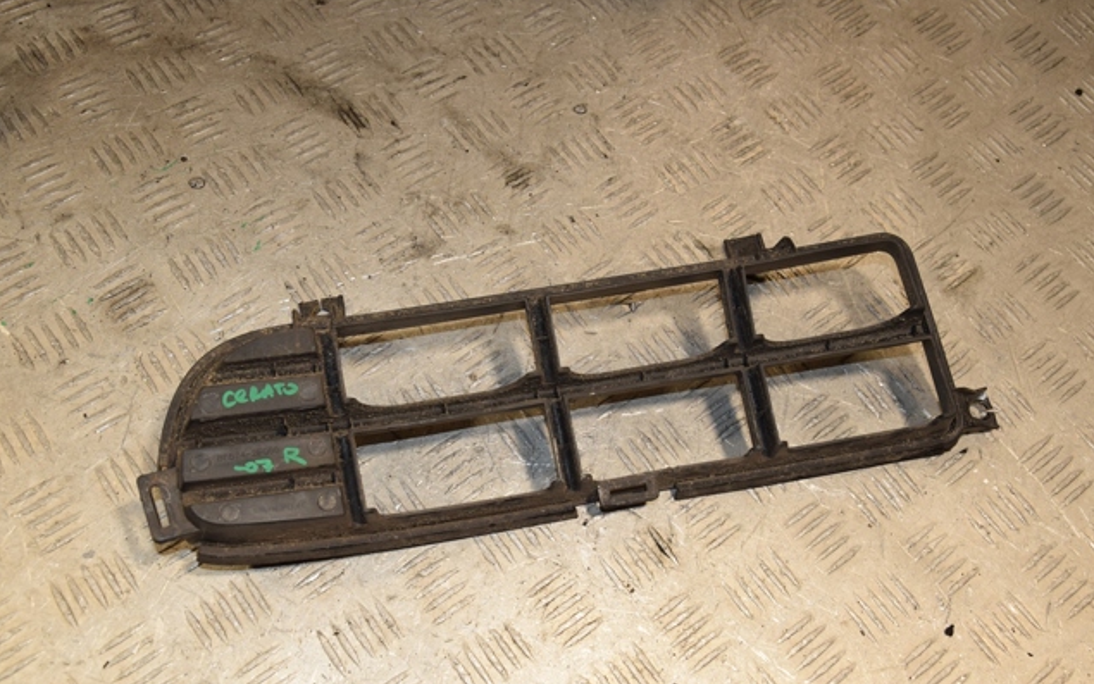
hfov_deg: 50.9
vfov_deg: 33.2
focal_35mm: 39
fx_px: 1148
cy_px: 362
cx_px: 550
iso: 800
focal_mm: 25
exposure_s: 1/200
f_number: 8
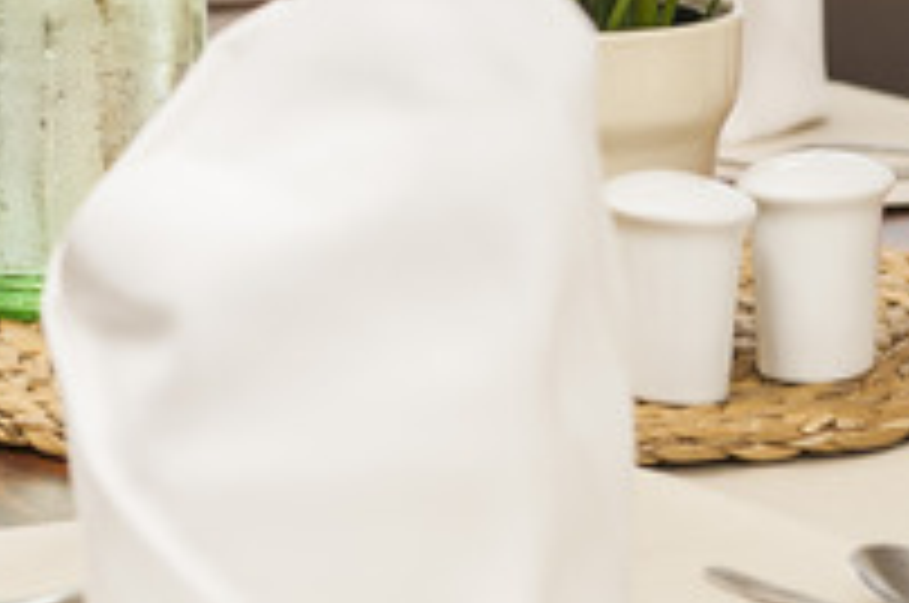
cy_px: -216
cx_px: 292
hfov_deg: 8.7
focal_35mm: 238
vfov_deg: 5.7
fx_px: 6000
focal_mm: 60
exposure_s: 1/8
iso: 200
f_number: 4
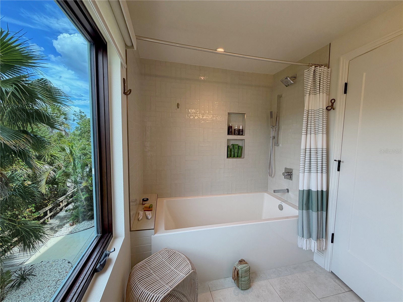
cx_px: 202
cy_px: 151
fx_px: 163
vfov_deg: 85.7
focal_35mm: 14
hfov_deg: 102.1
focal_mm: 2.2
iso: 50
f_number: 2.2
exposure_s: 1/123
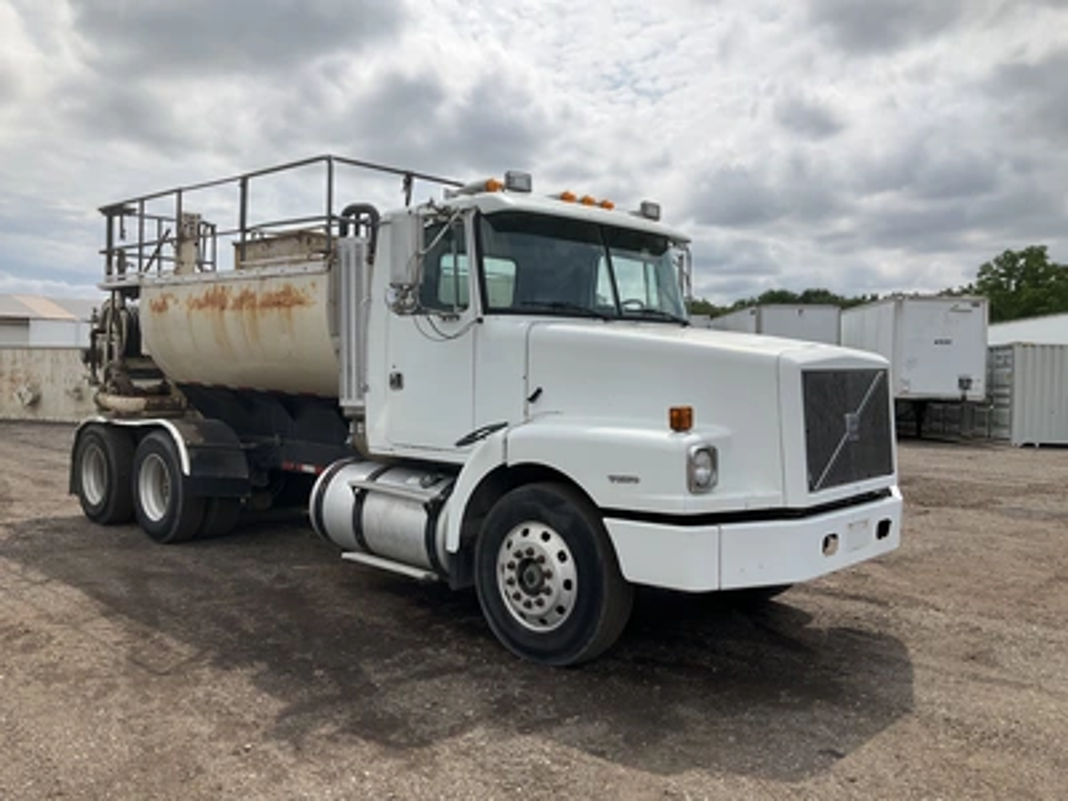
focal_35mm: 29
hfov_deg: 61.7
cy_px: 400
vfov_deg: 48.2
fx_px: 895
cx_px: 534
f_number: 1.8
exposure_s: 1/3125
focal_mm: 3
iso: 25
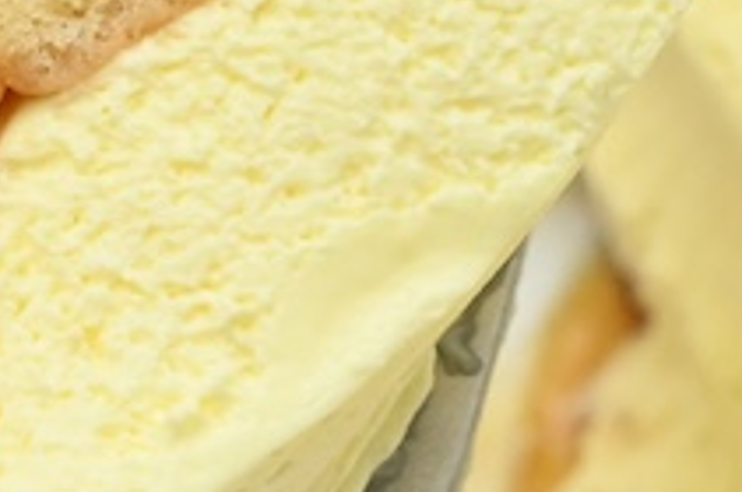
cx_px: 622
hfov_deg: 7.2
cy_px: 114
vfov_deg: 4.8
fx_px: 5865
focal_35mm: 285
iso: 6400
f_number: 14
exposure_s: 1/160
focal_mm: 60
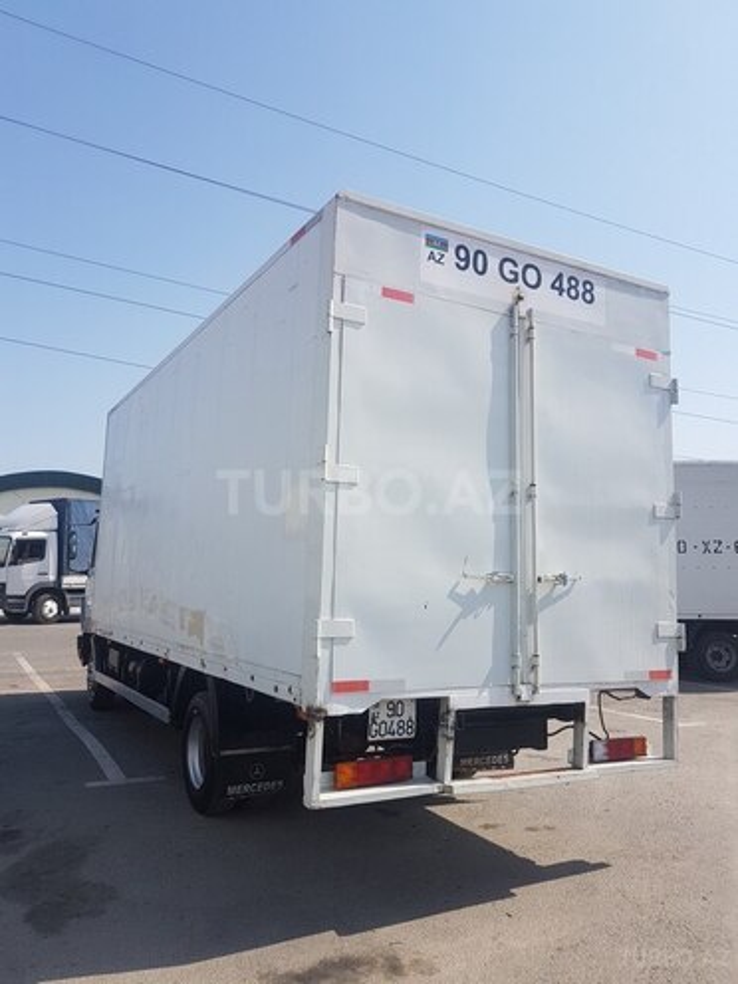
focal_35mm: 26
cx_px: 369
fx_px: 739
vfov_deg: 67.3
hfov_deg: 53.1
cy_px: 492
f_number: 1.7
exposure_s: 1/2520
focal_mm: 4.2
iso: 40
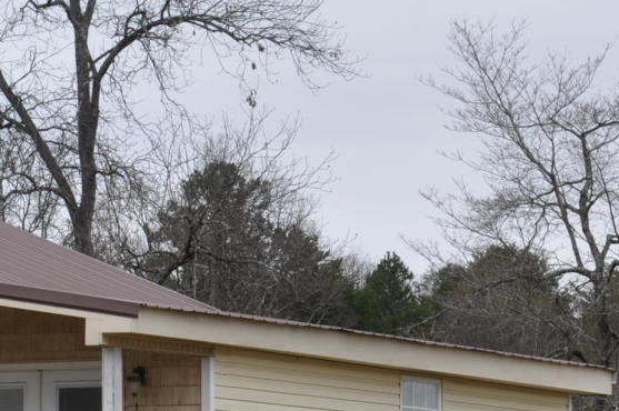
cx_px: -258
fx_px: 4345
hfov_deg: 8.0
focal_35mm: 253
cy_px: 174
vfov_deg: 5.4
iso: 200
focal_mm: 52
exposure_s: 1/100
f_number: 10
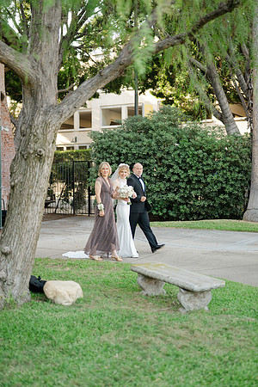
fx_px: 537
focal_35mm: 50
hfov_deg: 27.0
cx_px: 129
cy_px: 194
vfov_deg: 39.6
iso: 100
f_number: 1.8
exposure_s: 1/320
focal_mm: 50
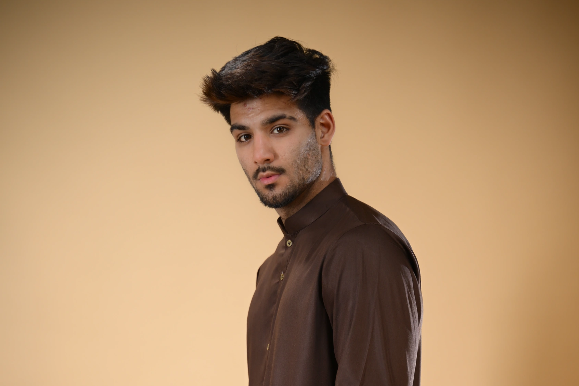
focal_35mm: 113
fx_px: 1817
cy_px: 399
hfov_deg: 18.1
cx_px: 288
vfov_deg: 12.0
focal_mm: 75
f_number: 2.8
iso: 200
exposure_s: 1/125
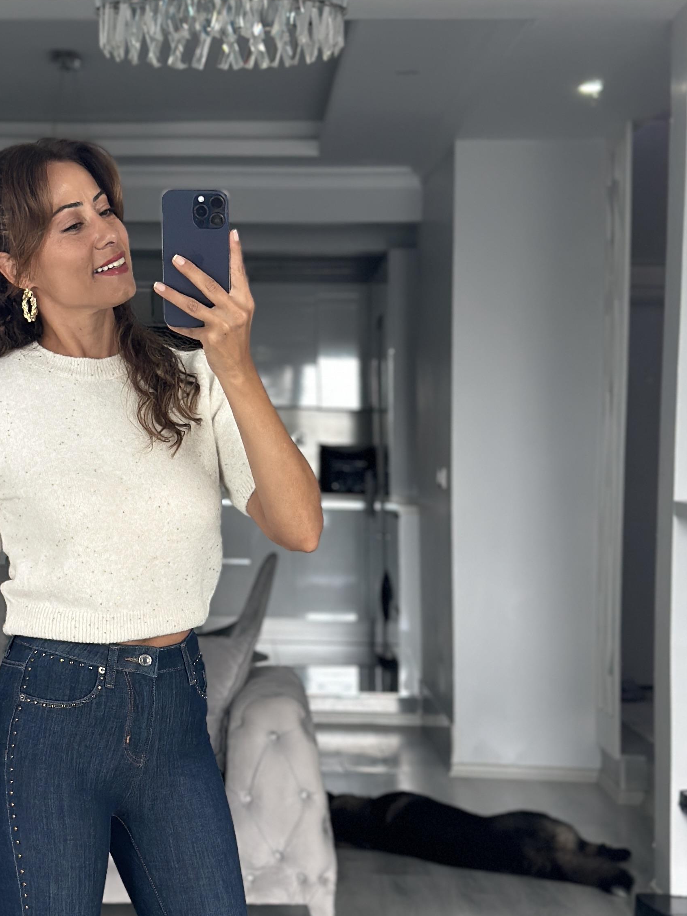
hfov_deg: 17.0
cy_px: 796
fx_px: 2275
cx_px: 119
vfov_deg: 22.3
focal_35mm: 86
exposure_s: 1/91
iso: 125
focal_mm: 6.86
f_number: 1.78
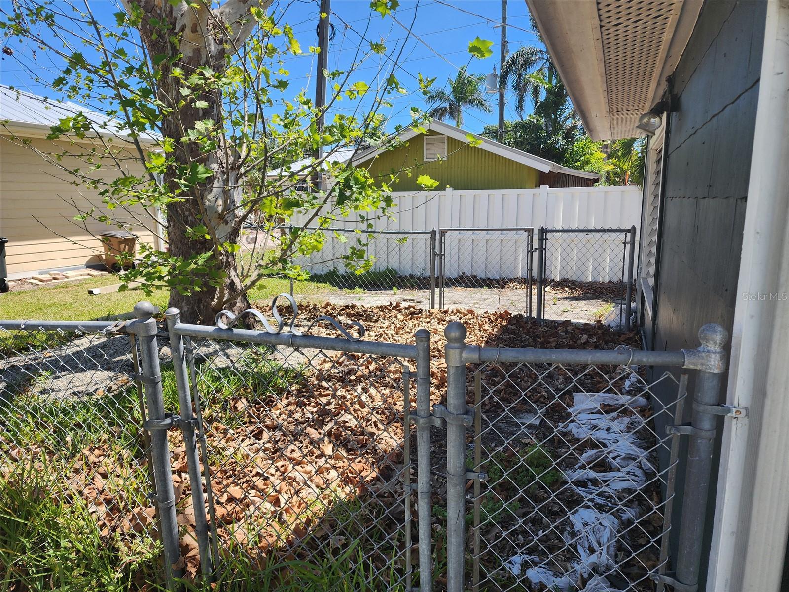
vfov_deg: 58.9
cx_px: 394
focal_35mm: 23
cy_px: 296
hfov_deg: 73.9
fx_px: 524
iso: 12
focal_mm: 6.4
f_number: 1.8
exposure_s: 1/557
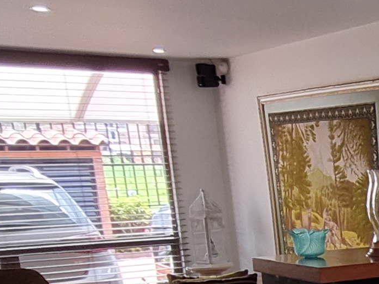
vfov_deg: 18.5
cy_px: 351
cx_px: 642
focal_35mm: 75
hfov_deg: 20.3
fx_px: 821
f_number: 2.2
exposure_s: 1/60
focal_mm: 1.74
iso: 64
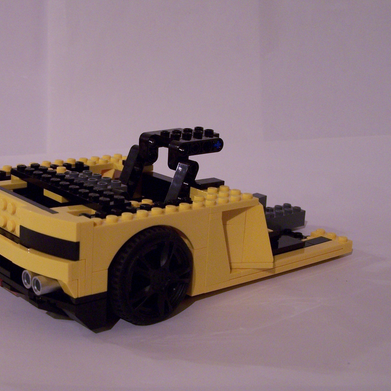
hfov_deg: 28.1
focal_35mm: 61
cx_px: 149
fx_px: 780
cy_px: 198
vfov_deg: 28.2
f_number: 3
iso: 200
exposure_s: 1/8
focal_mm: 8.5
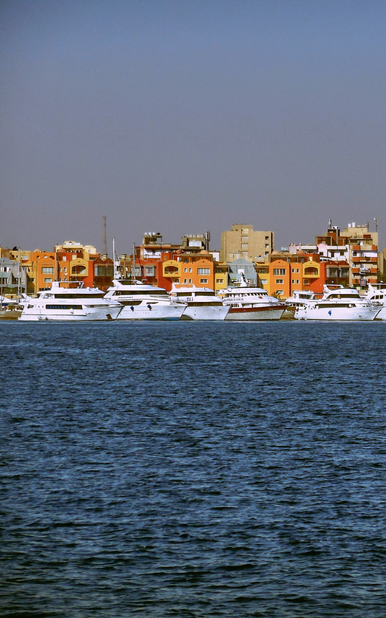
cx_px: 373
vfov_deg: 8.7
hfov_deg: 5.4
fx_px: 4073
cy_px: 304
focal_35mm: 242
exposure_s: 1/1250
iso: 125
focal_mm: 29.8
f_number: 5.3
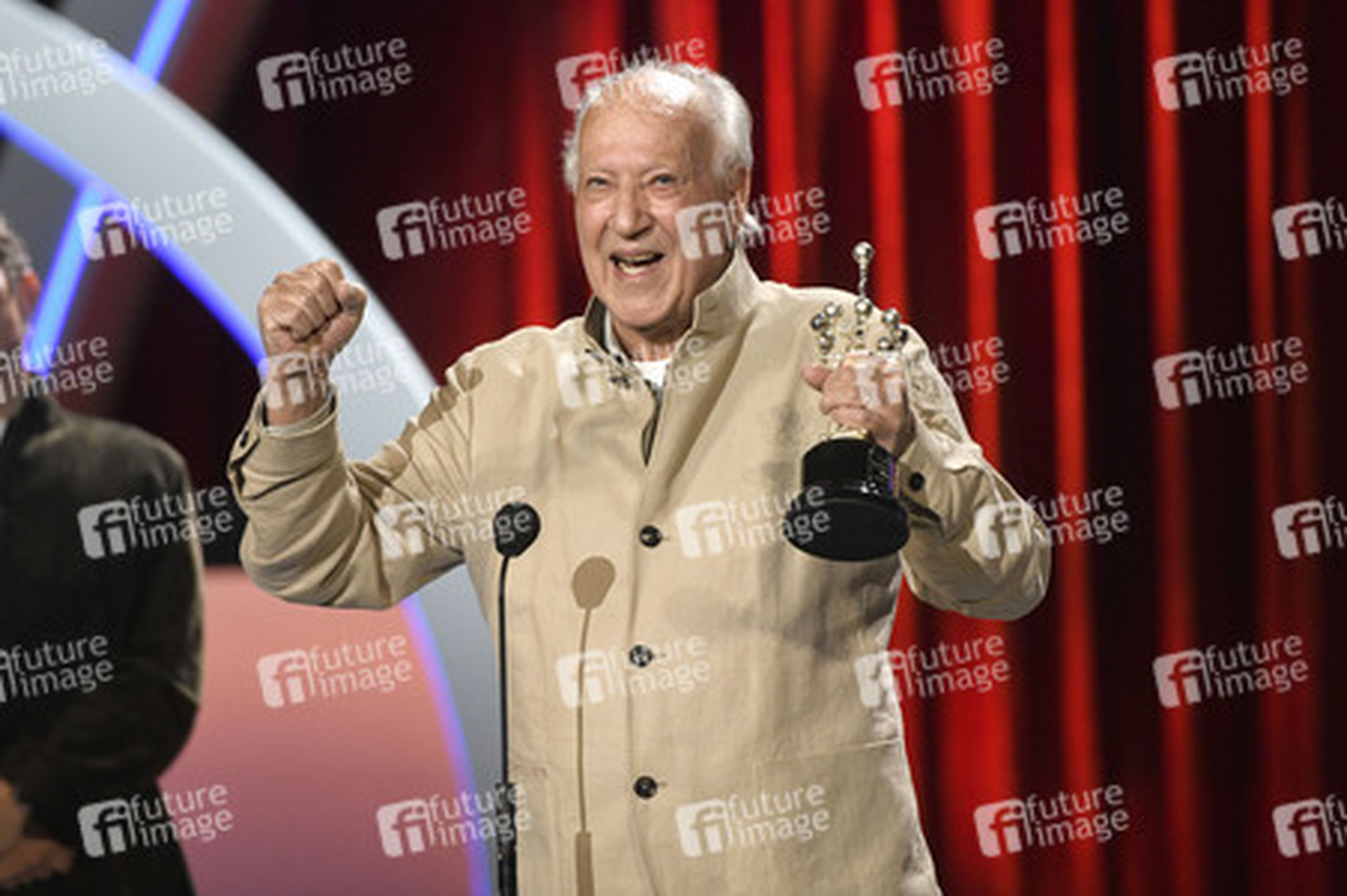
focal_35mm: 200
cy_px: 448
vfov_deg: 6.9
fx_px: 7478
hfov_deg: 10.3
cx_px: 674
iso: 2500
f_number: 4
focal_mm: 200
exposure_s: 1/400
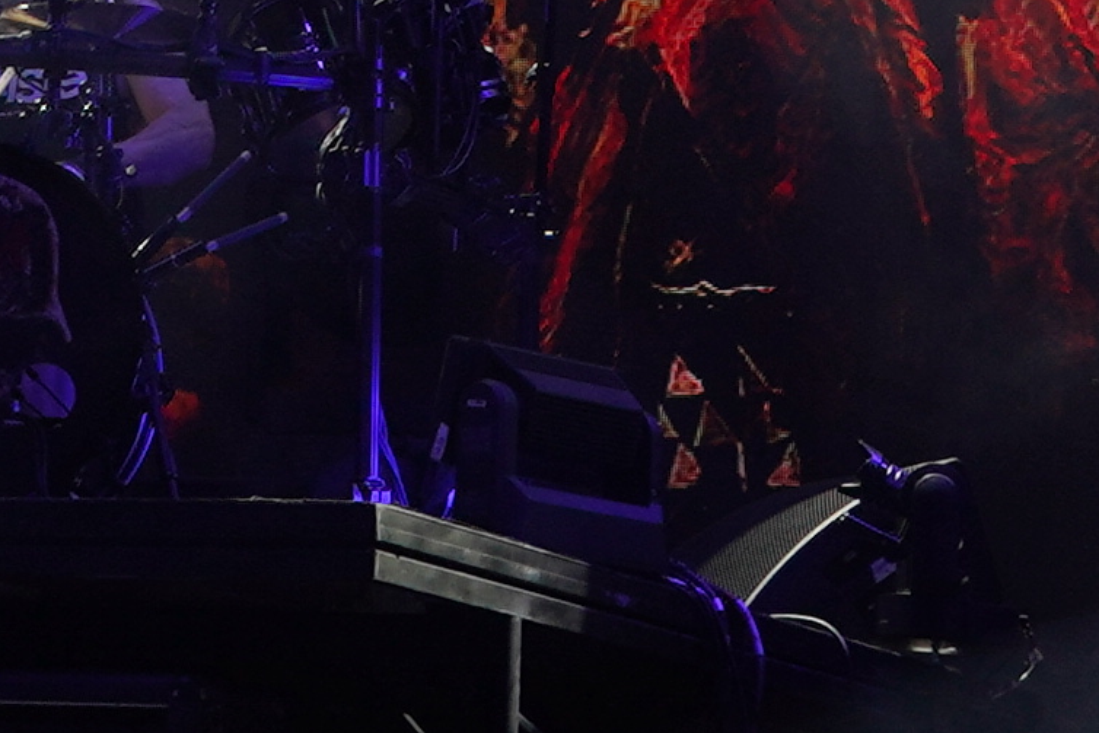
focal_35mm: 191
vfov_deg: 6.7
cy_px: -1255
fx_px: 5832
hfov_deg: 10.7
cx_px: 64
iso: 100
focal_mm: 24
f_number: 6.3
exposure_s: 1/100
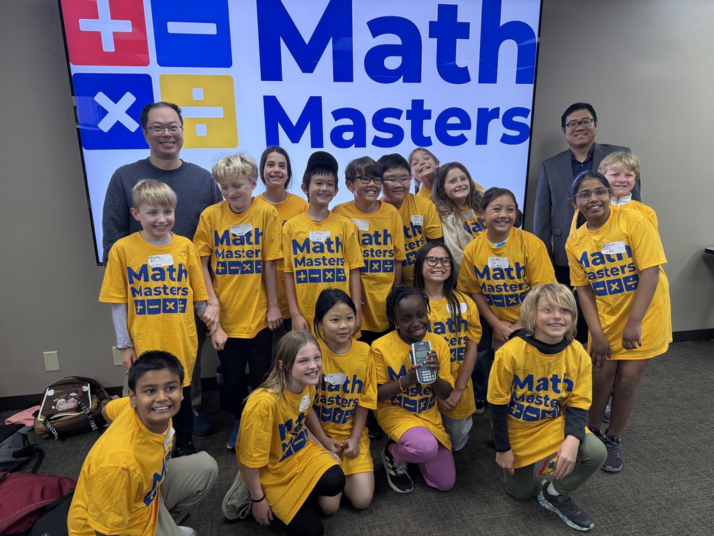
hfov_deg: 71.6
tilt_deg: -12.4
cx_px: 357
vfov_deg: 56.8
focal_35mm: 24
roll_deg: +1.2
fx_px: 495
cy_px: 268
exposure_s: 1/177
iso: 200
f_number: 1.78
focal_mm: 6.76
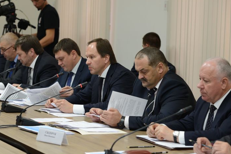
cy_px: 79
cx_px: 109
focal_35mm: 139
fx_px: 892
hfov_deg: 14.8
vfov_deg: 9.9
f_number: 5.6
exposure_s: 1/80
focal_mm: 122
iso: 1600
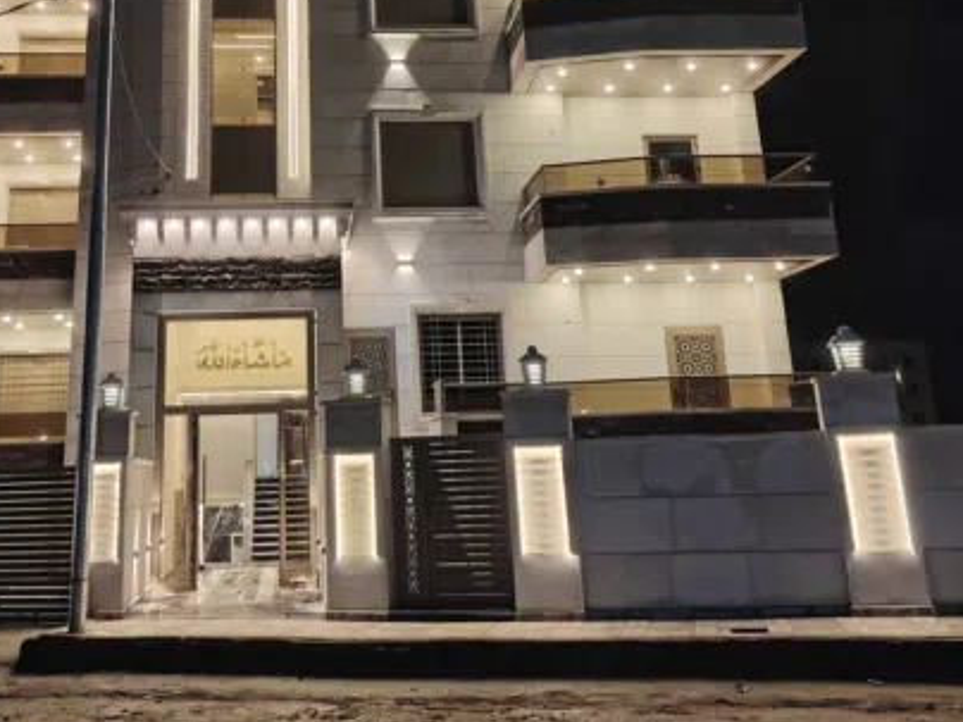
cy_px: 174
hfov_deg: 48.6
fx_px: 1057
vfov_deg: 36.8
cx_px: 372
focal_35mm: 38
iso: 428
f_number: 1.75
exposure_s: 1/25
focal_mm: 5.25
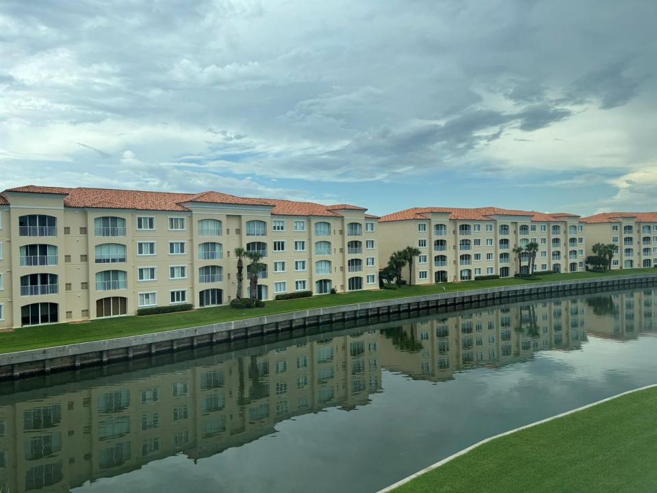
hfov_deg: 67.3
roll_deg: +0.4
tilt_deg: -0.8
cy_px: 246
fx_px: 493
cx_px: 328
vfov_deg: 53.1
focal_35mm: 26
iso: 50
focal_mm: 5.96
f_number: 1.6
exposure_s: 1/2710
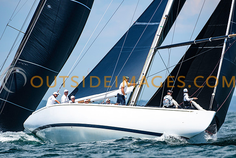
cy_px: 79
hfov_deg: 4.2
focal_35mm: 495
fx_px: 3246
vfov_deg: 2.8
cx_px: 118
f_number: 5
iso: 400
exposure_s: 1/3200
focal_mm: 330
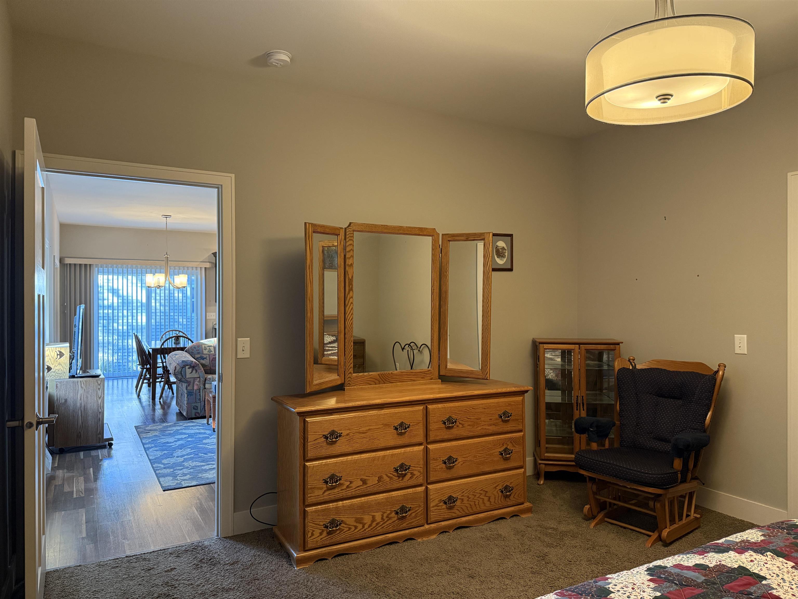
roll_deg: +0.6
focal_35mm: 24
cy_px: 300
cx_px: 399
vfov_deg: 56.8
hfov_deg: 71.6
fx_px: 553
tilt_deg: +1.1
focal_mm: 6.76
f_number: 1.78
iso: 500
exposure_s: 1/60
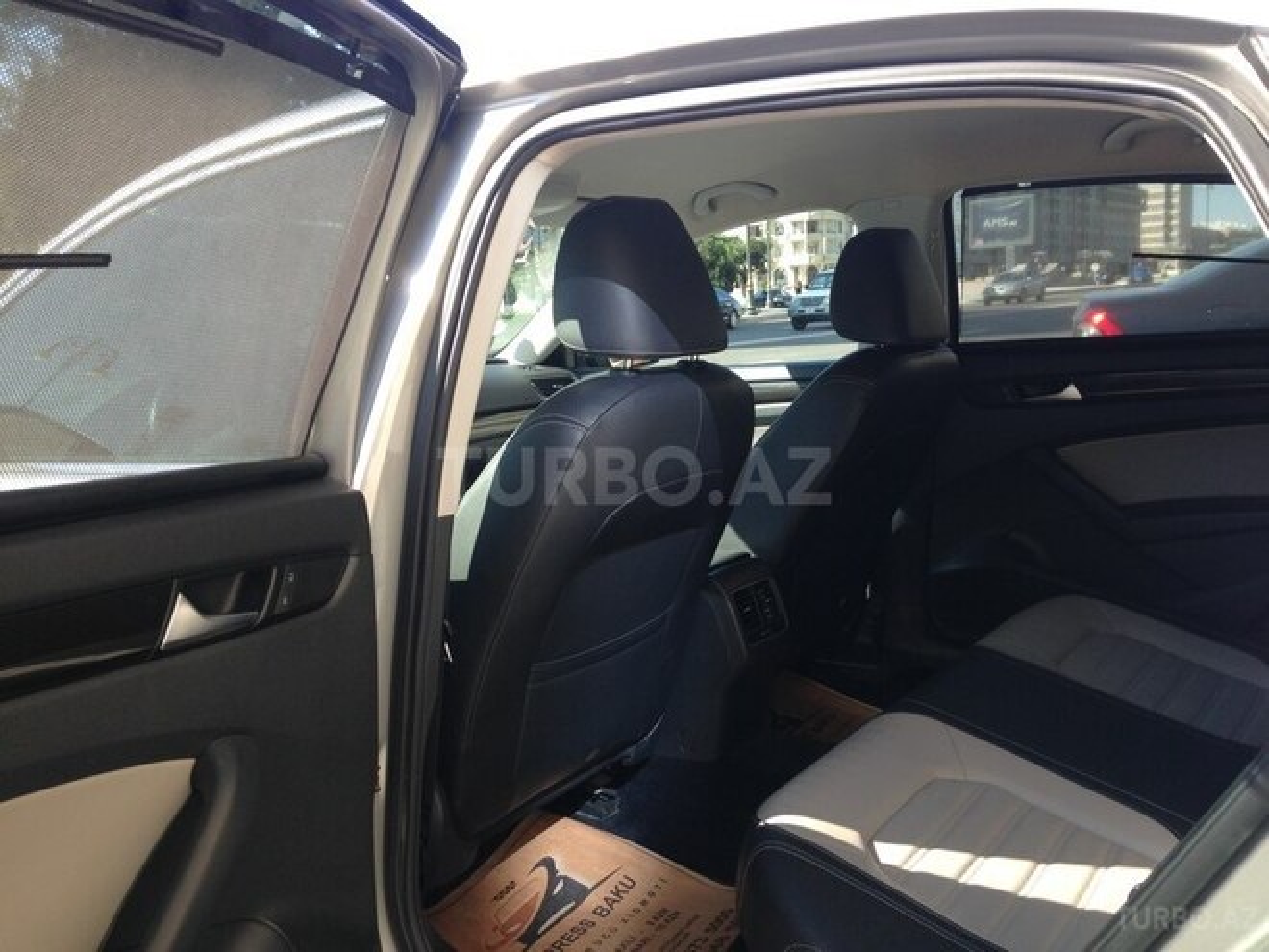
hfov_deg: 55.4
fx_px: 1210
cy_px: 476
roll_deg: +1.7
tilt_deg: -6.8
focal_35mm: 33
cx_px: 634
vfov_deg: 42.9
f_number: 2.4
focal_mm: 4.12
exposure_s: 1/252
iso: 50
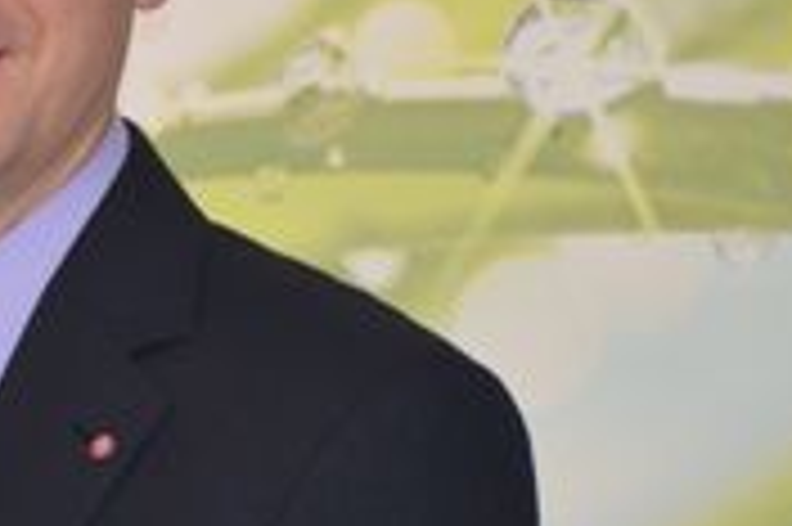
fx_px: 6704
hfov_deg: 6.8
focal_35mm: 305
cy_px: 88
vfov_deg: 4.5
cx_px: 248
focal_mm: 70
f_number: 5.3
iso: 800
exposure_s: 1/30
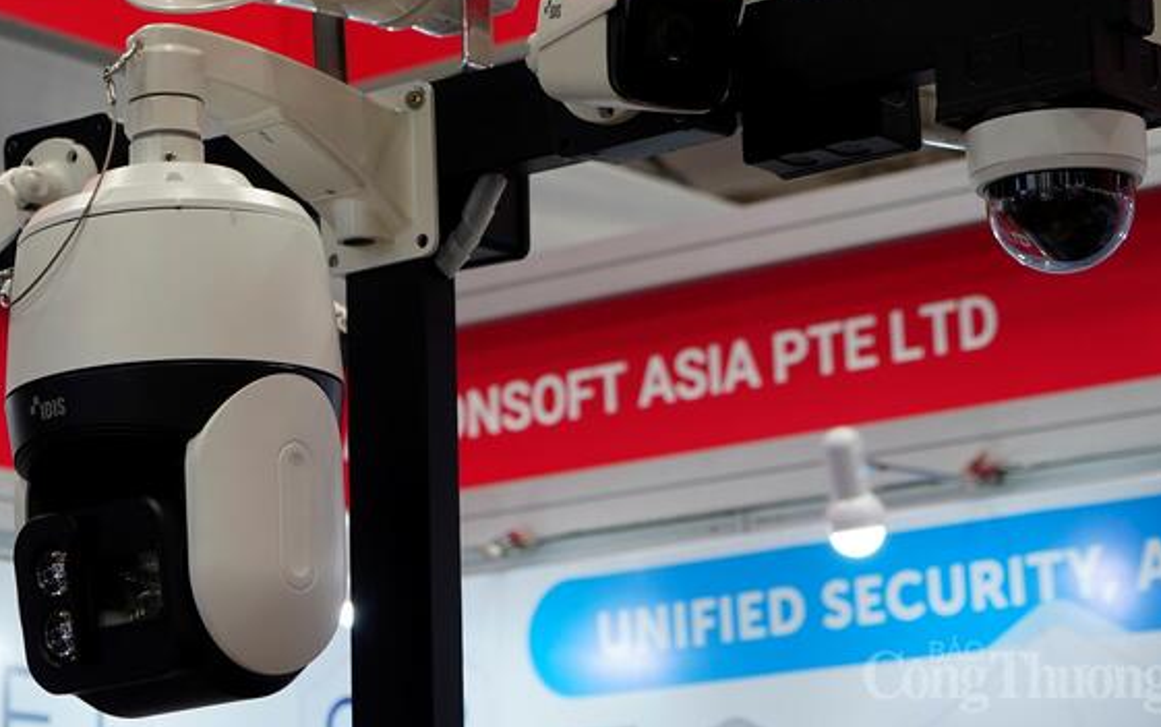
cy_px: 190
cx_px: 379
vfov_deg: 12.3
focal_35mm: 106
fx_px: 3355
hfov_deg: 19.6
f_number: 4
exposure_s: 1/160
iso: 500
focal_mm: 49
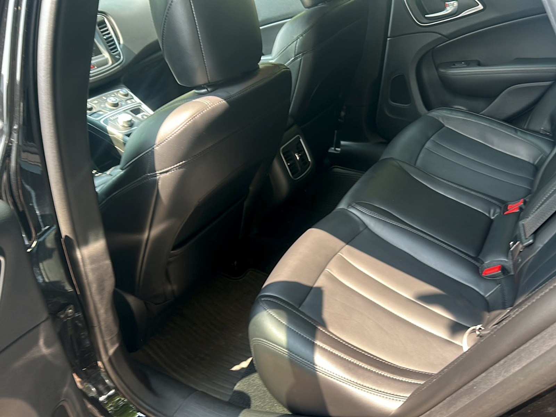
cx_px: 278
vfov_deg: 54.9
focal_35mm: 25
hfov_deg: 69.4
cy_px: 208
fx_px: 402
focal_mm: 6.86
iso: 80
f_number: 1.78
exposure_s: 1/104
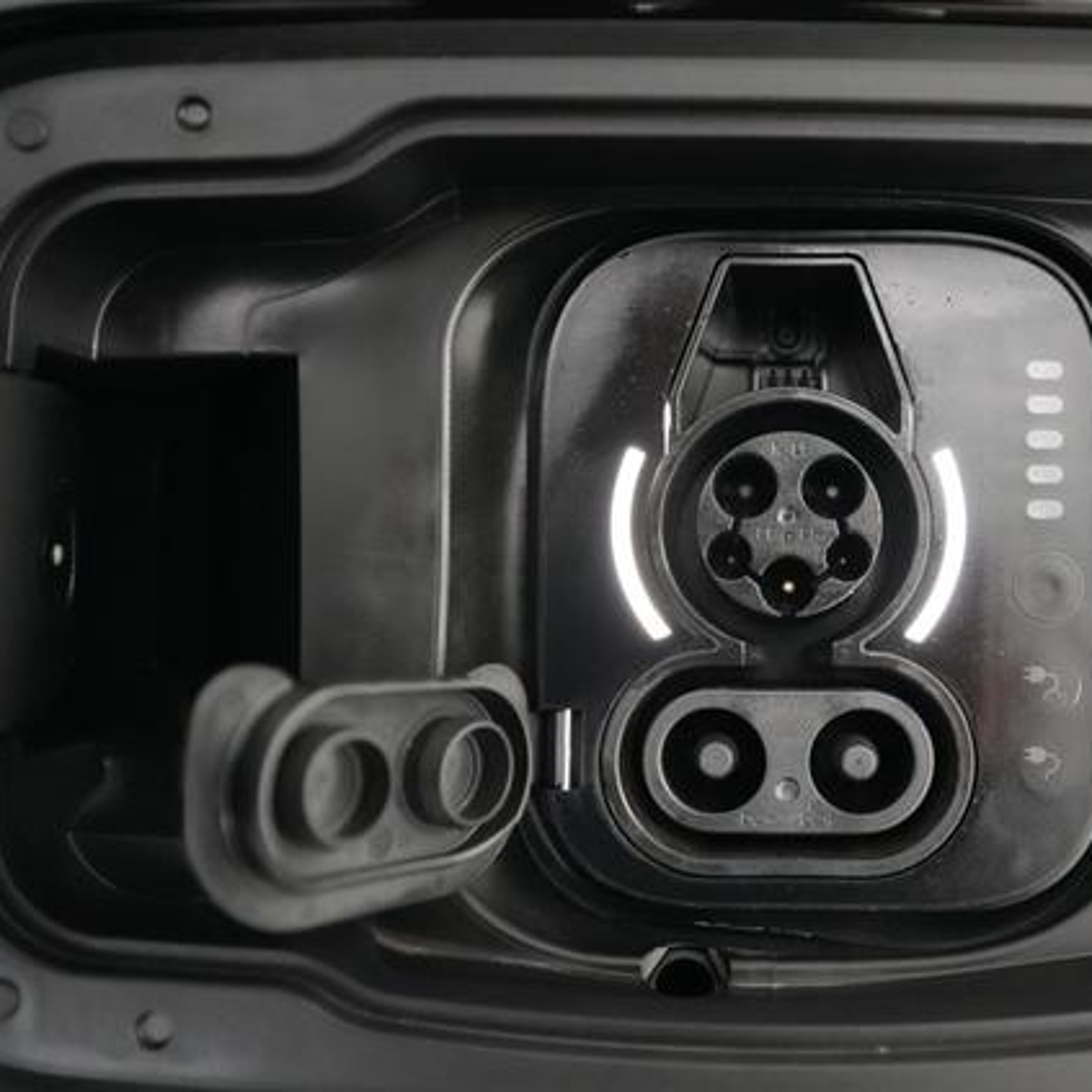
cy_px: 547
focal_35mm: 36
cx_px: 756
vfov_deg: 46.0
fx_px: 1285
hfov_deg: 45.1
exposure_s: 1/160
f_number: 2.8
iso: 10000
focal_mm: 28
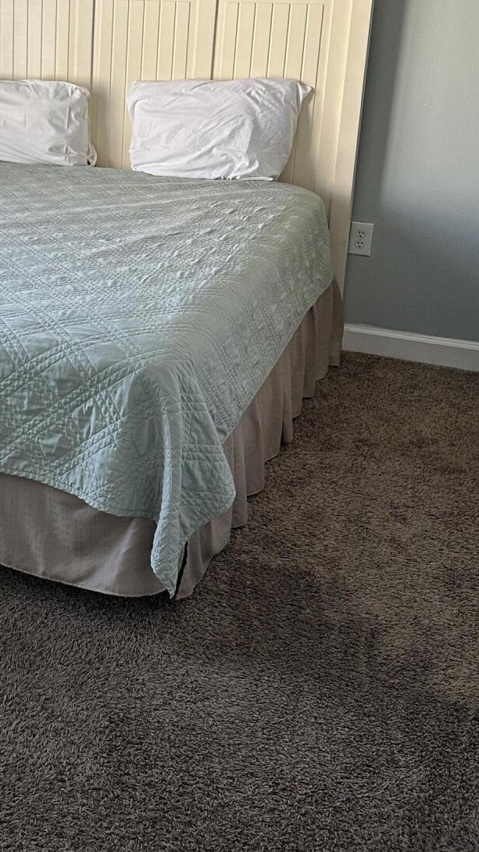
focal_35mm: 48
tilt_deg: -11.7
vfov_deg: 42.2
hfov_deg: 24.1
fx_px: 1083
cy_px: 268
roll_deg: -3.4
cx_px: 34
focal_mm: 6.86
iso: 250
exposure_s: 1/90
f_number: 1.78
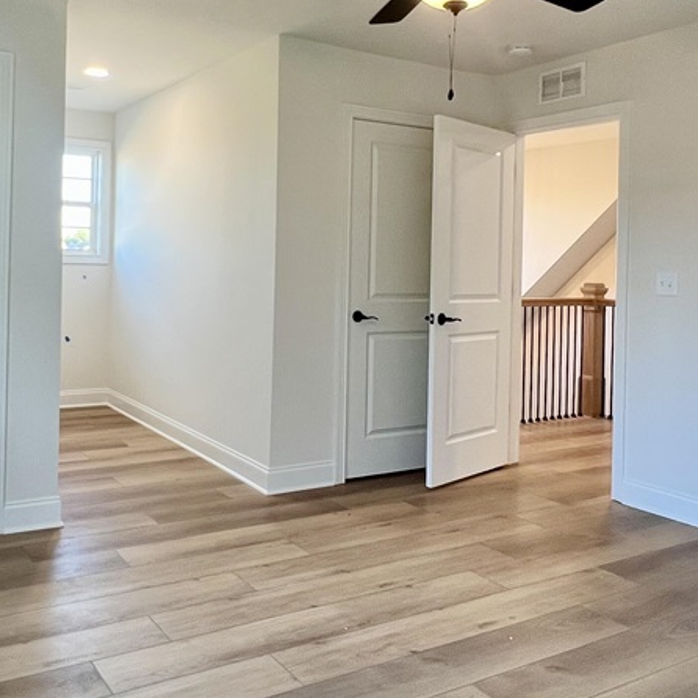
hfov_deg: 49.7
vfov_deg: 49.3
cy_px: 263
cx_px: 322
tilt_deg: +0.0
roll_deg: -1.3
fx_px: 753
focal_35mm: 33
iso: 160
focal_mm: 1.57
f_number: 1.8
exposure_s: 1/120
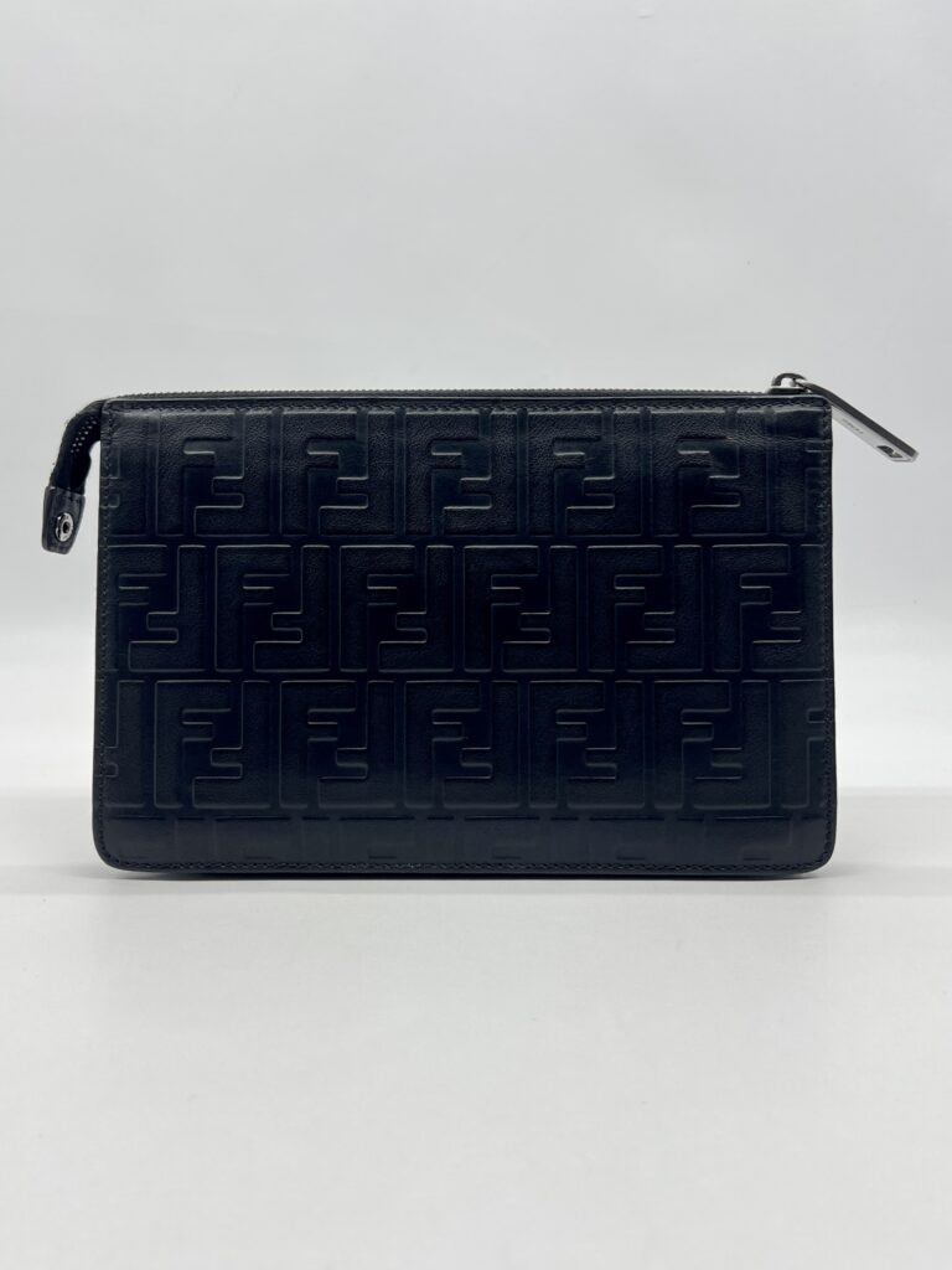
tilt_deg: -6.7
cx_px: 476
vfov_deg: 67.3
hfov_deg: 53.1
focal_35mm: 26
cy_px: 635
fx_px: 953
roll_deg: -0.1
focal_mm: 5.7
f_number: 1.5
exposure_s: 1/127
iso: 32
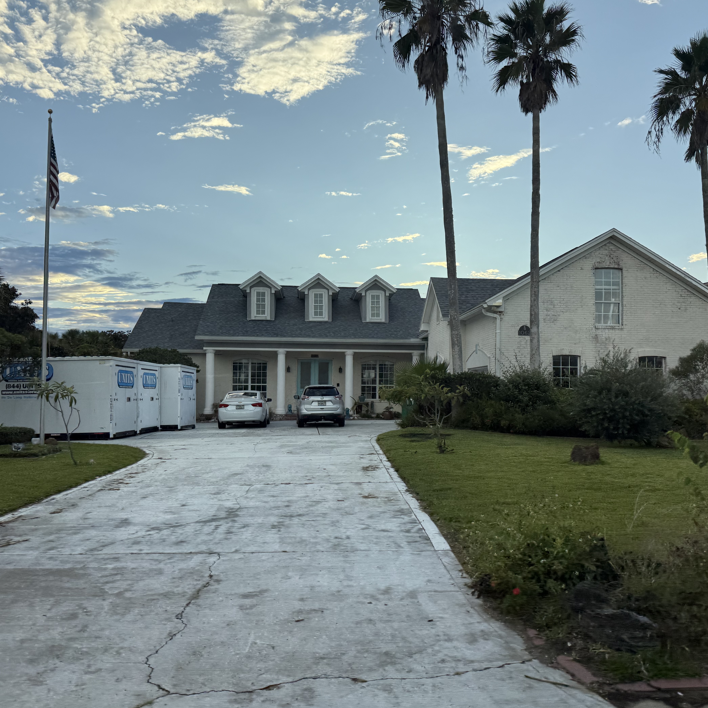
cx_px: 359
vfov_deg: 55.6
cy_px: 354
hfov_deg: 55.6
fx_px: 671
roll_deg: +0.6
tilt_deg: +3.6
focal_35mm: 29
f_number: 1.78
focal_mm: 6.76
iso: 80
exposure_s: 1/488
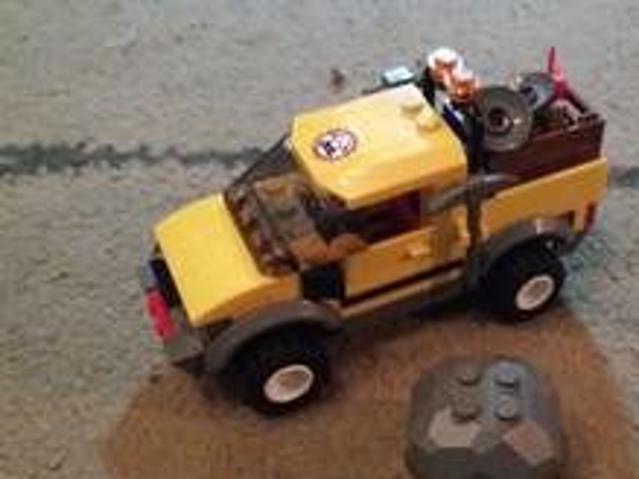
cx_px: 479
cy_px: 254
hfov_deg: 40.1
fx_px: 849
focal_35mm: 46
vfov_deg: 31.5
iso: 1250
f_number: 1.9
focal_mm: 3.7
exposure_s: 1/17
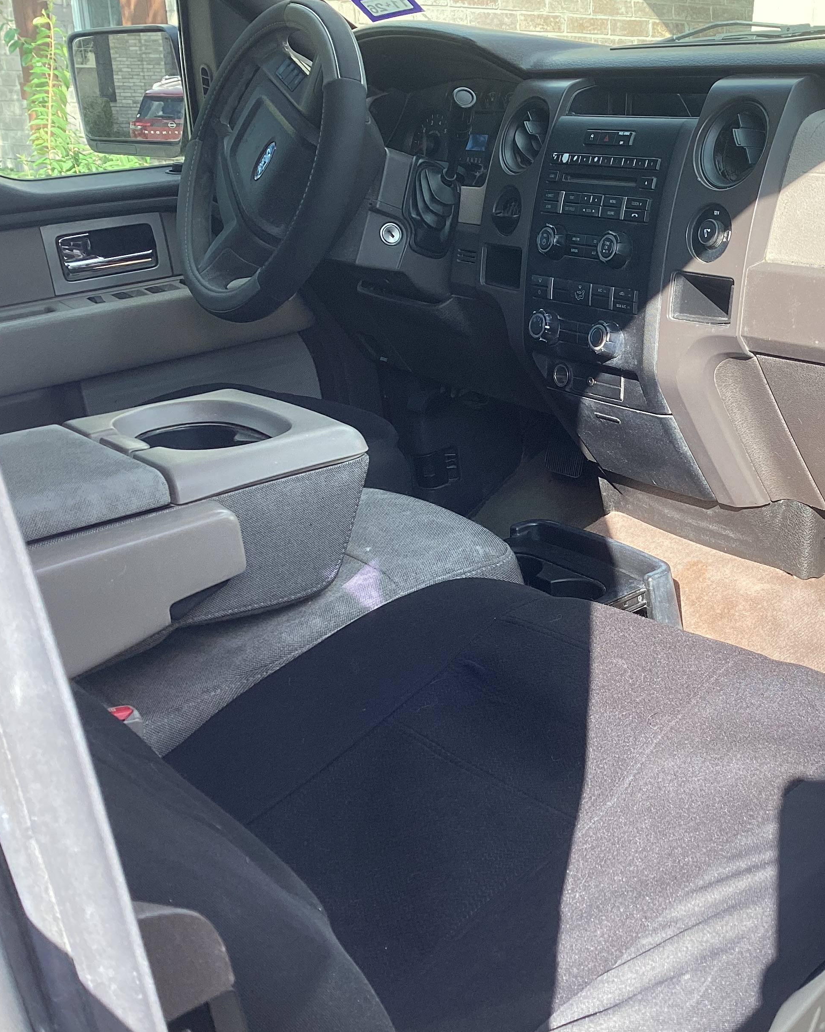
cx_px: 694
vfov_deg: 44.8
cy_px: 510
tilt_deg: -17.0
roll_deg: -0.1
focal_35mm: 41
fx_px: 1251
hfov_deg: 35.0
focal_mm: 3.3
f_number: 2.4
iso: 25
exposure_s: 1/176
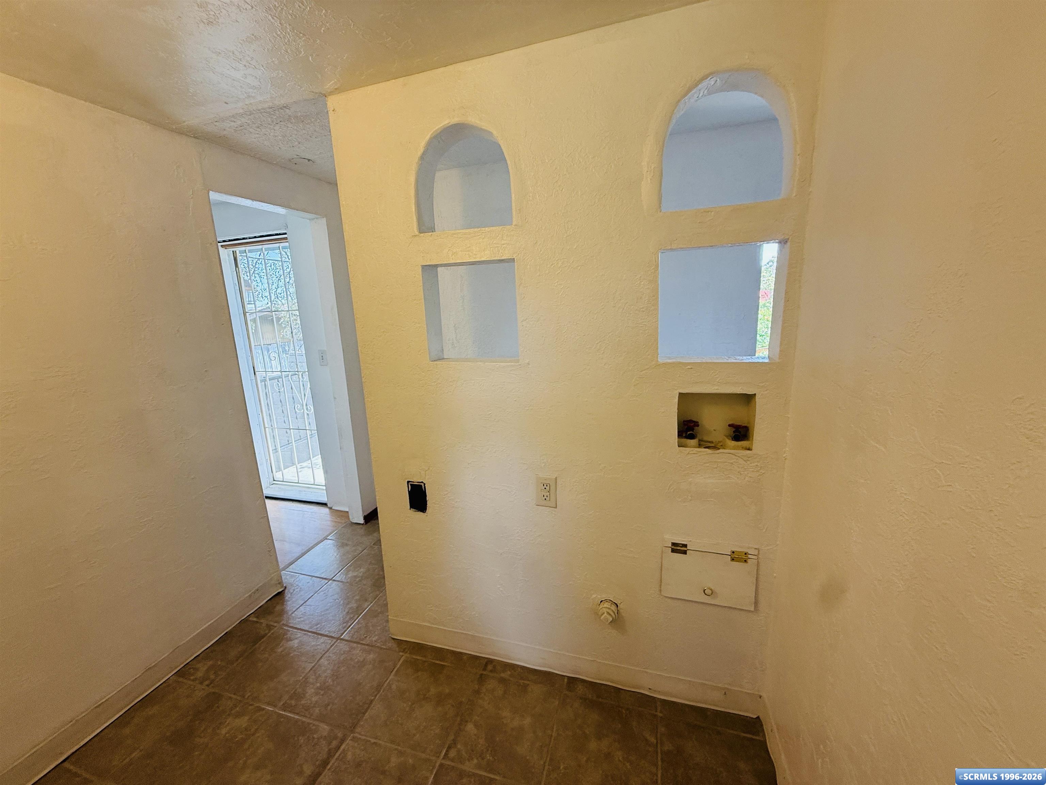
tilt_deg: -12.2
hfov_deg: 102.1
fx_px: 423
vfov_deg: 85.7
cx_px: 523
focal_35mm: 14
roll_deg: +2.1
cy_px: 392
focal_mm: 2.22
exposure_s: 1/120
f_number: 2.2
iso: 125
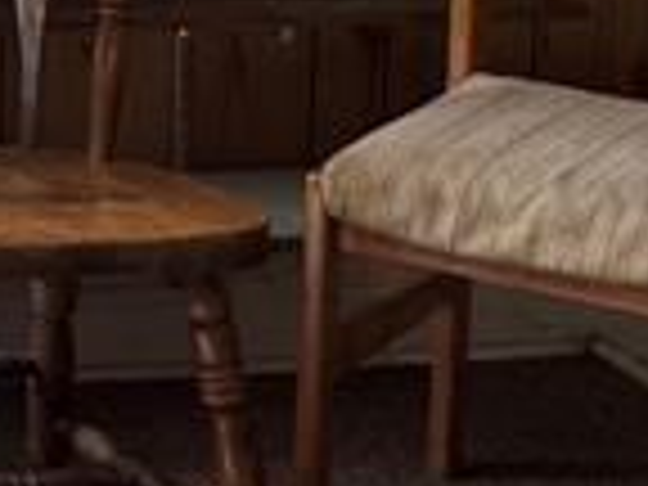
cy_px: -396
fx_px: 3201
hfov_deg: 10.3
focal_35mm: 171
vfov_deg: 8.4
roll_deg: +0.5
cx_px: -819
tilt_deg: -8.0
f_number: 1.78
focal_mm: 6.76
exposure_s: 1/121
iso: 200
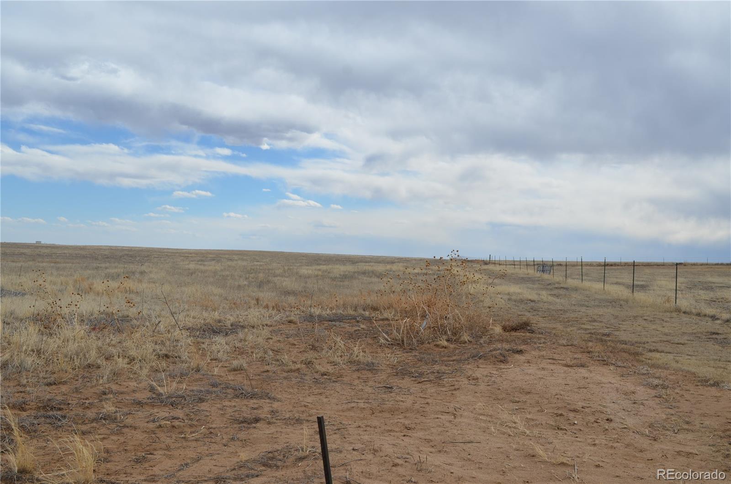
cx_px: 366
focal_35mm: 44
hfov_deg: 45.1
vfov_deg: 30.7
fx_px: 881
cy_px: 242
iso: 100
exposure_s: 1/320
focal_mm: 29
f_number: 9
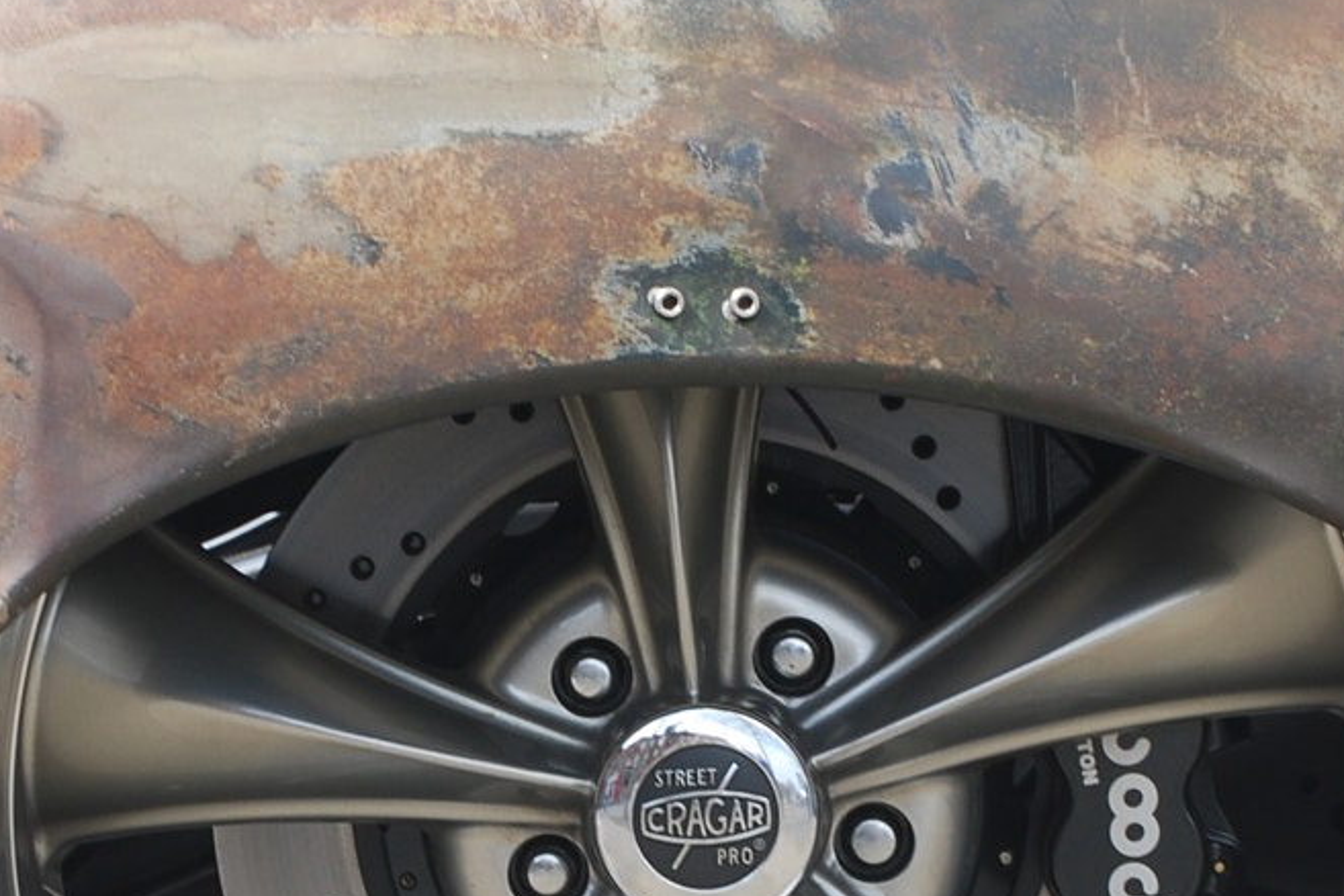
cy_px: 754
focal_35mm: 258
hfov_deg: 8.0
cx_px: 522
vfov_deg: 5.3
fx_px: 9615
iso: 125
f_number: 8
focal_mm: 55
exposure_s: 1/60
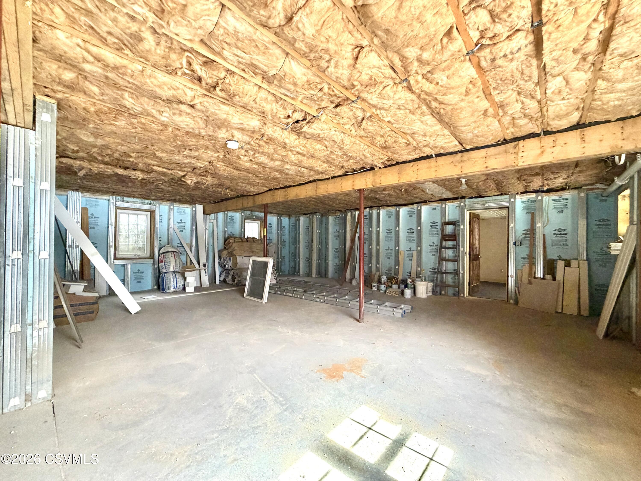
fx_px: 259
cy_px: 240
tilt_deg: +0.2
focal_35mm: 14
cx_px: 320
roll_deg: +0.0
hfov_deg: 102.1
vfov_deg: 85.7
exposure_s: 1/70
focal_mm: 2.22
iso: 320
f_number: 2.2
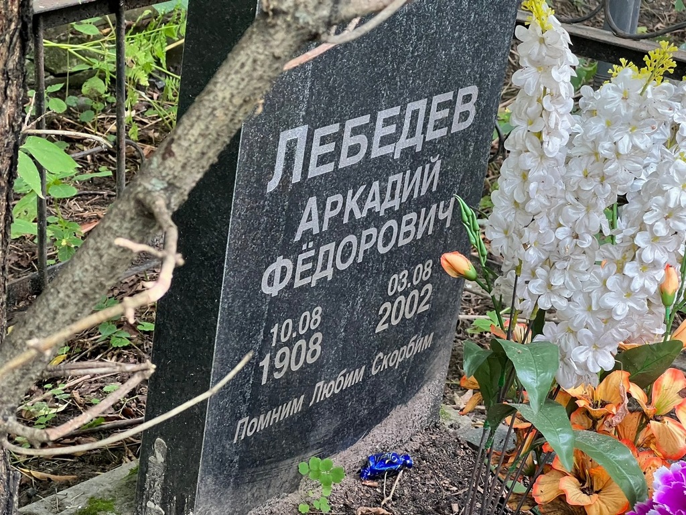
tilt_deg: -24.0
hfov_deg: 25.3
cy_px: 258
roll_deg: -4.4
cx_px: 343
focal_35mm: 77
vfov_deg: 19.1
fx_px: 1526
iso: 320
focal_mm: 9
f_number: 2.8
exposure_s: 1/60
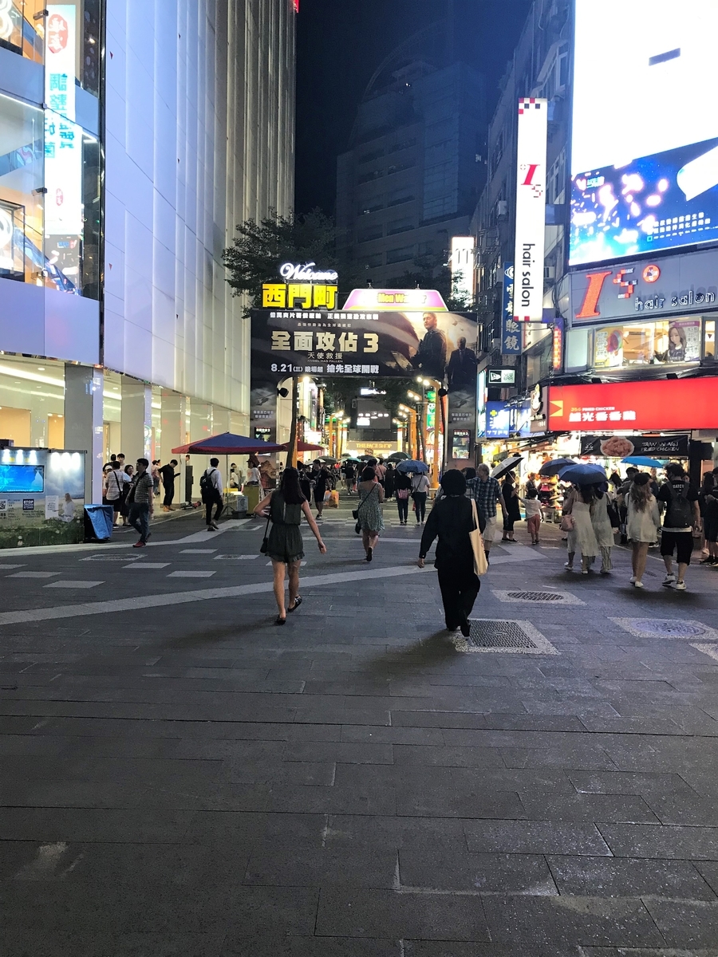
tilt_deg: -1.7
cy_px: 478
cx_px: 359
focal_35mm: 28
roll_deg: +0.2
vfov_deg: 63.4
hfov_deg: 49.7
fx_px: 774
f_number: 1.8
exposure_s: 1/30
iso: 40
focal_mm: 3.99
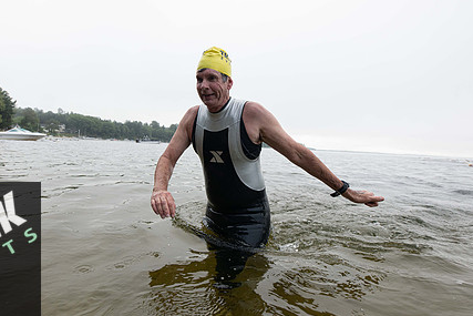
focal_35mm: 19
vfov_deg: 63.9
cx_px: 205
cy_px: 125
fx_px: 250
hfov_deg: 86.4
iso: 500
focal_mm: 14
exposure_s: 1/640
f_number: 4
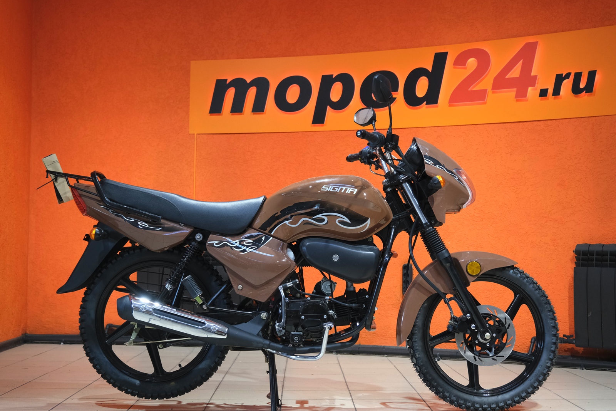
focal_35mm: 56
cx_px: 308
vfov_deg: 24.2
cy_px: 206
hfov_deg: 35.6
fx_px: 958
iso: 1600
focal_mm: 37.6
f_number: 4
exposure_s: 1/100
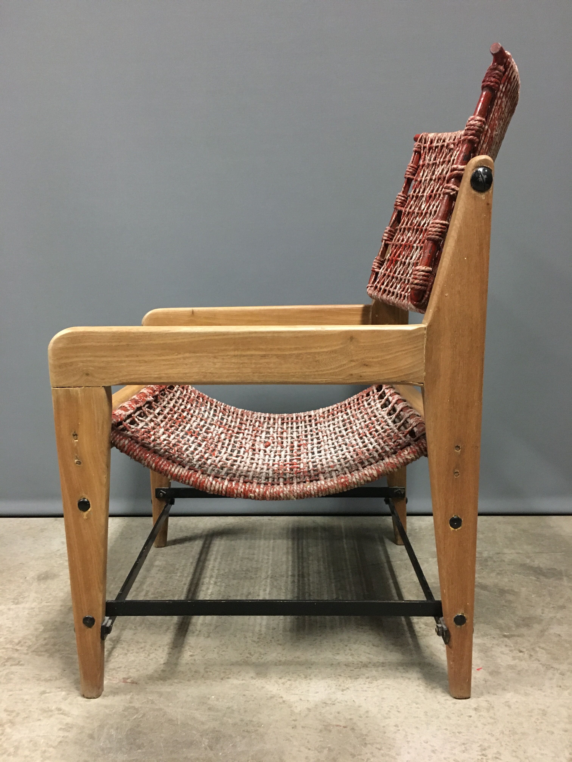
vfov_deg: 61.7
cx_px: 286
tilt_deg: -10.4
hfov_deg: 48.2
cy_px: 381
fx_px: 639
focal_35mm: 29
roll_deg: +1.1
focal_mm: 4.15
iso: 400
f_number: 2.2
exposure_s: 1/17
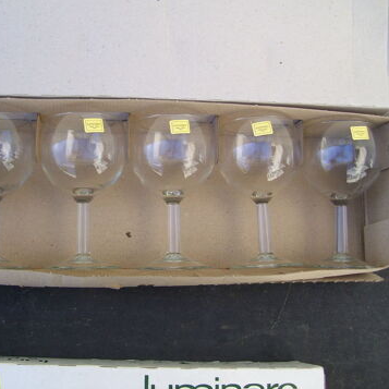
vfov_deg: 38.3
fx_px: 559
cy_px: 194
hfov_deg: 37.9
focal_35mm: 44
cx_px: 129
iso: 80
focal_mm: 6
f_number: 2.7
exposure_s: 1/350
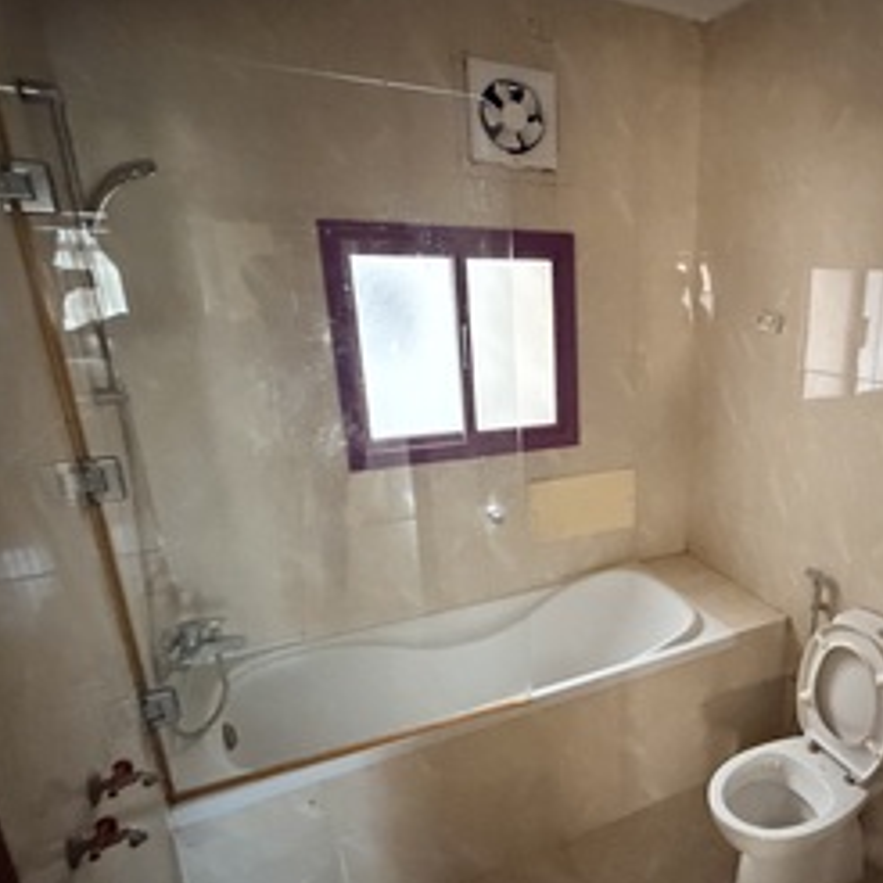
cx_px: 662
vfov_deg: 67.1
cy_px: 490
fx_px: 664
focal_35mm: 23
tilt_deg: -16.3
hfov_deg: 63.3
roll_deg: -0.2
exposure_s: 1/32
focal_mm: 2.22
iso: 1600
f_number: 2.2
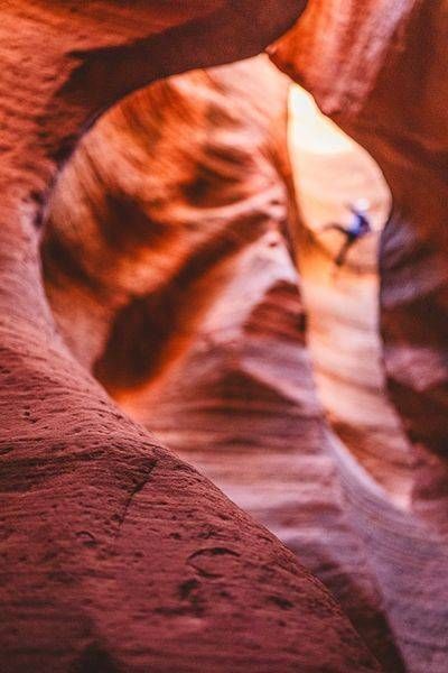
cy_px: 336
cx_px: 224
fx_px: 653
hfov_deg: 37.9
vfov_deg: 54.4
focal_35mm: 35
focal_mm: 35
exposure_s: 1/320
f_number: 1.8
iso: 1600
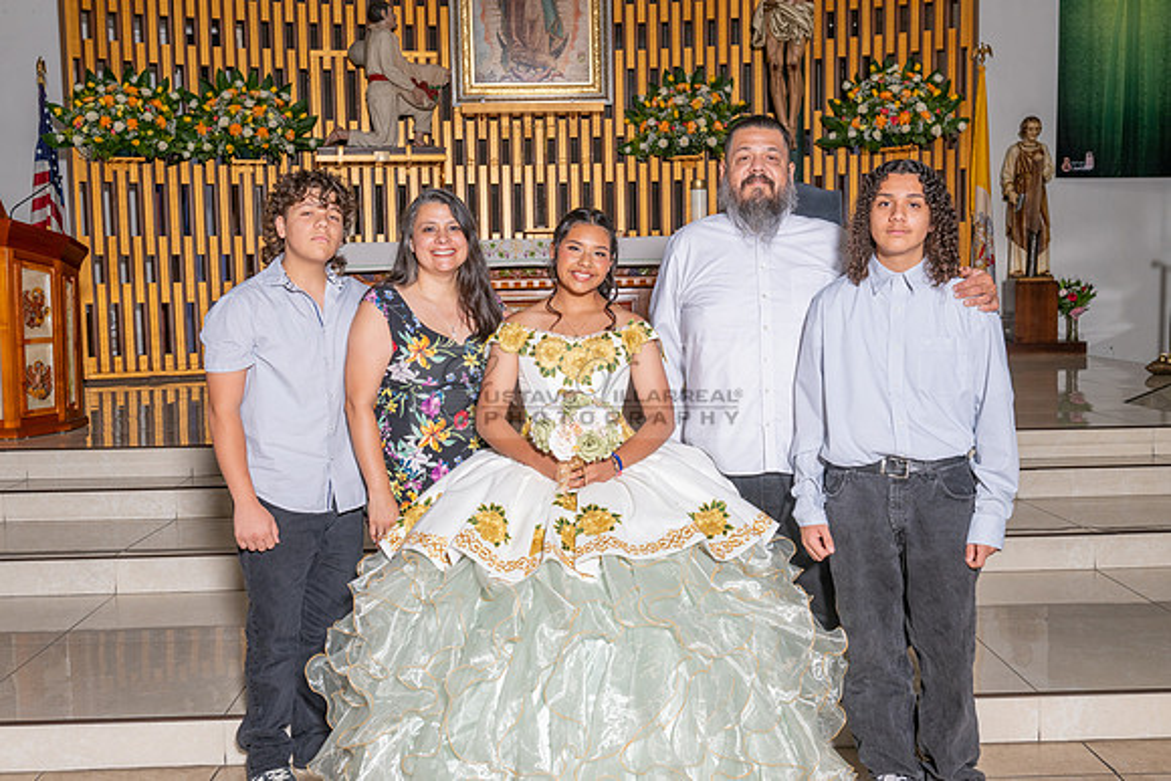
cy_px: 390
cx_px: 586
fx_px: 1301
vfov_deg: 33.4
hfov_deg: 48.4
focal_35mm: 40
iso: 320
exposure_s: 1/160
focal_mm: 40
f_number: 7.1
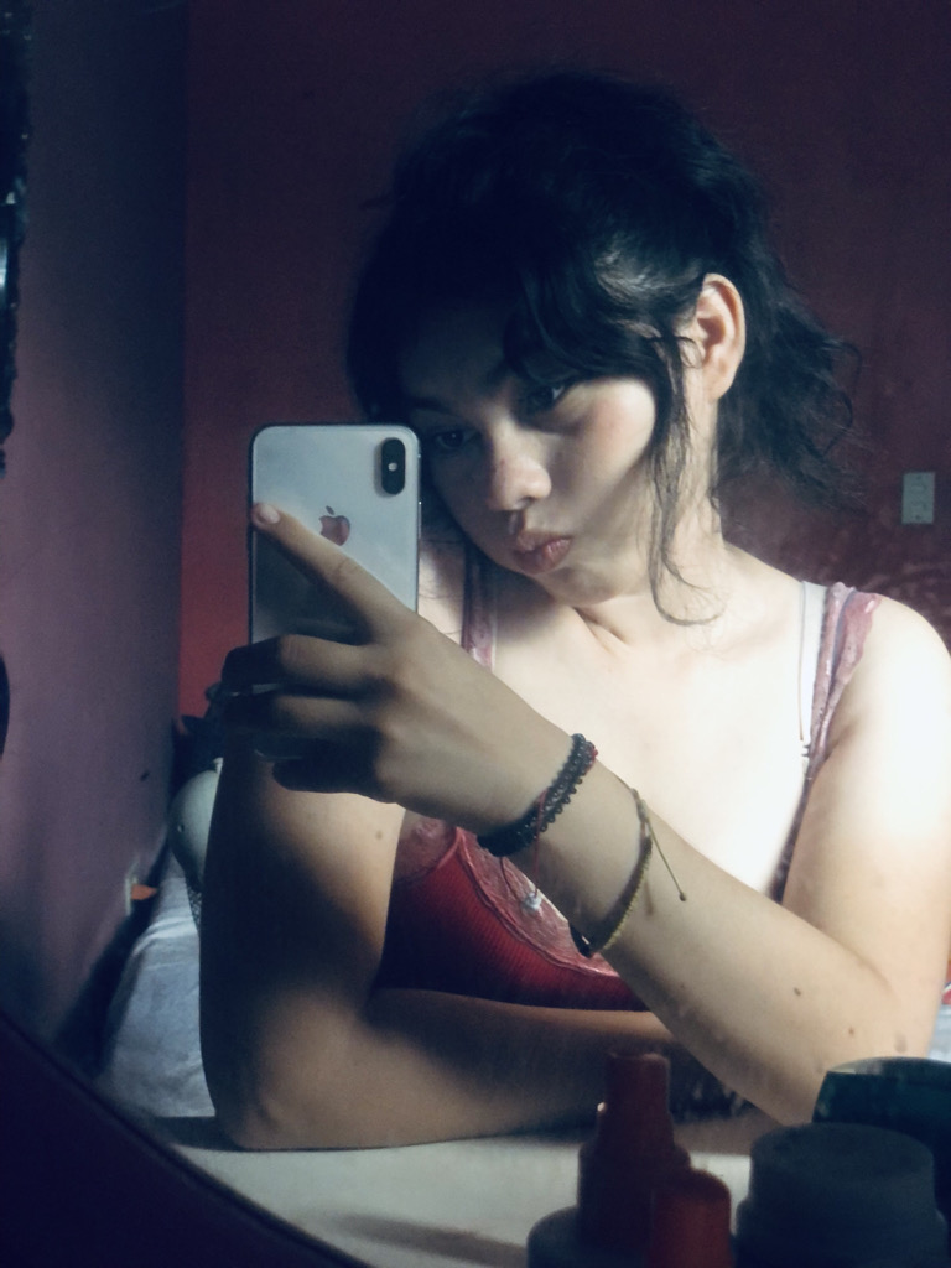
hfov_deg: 28.0
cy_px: 634
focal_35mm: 52
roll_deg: -0.4
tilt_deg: -3.1
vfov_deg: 36.8
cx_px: 476
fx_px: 1905
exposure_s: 1/8
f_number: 2.4
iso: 200
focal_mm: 6
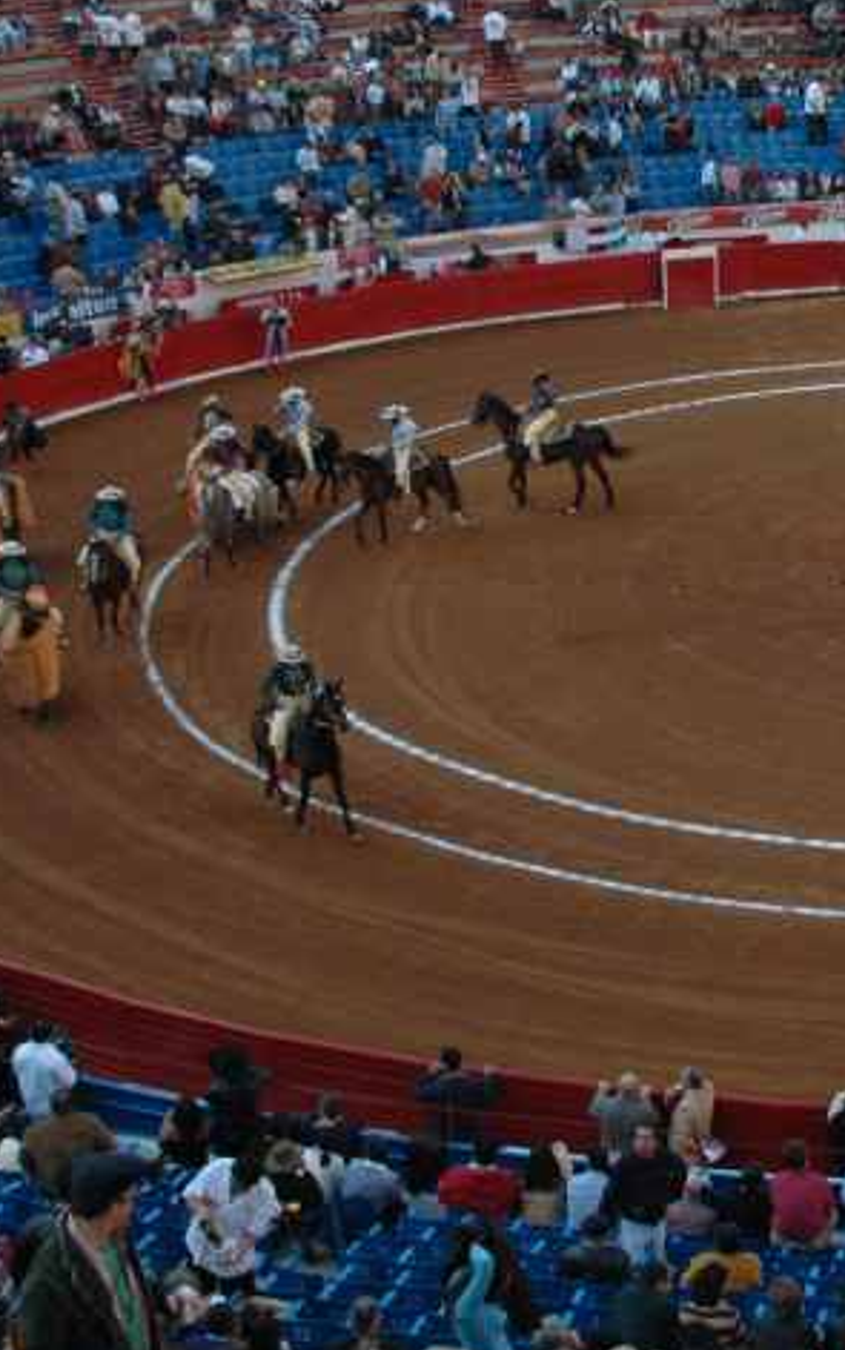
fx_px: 2686
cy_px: 482
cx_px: 897
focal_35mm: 73
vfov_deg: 28.1
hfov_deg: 17.4
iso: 400
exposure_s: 1/200
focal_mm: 22
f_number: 7.1
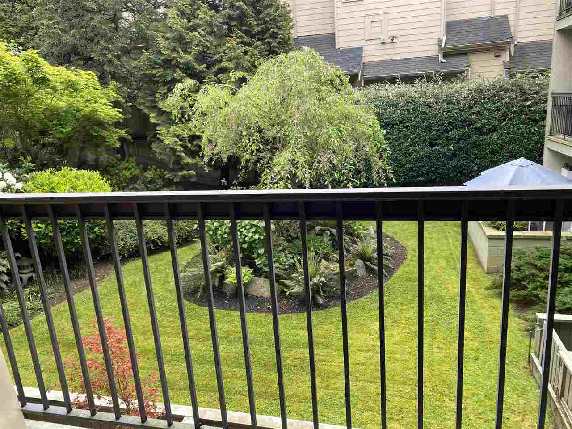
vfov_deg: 53.1
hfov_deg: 67.3
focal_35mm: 26
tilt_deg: -13.5
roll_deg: +4.7
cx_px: 286
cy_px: 214
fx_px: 430
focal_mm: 4.25
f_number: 1.8
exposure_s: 1/169
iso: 32
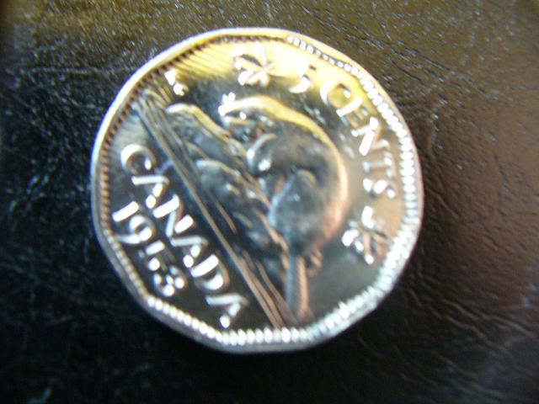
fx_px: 576
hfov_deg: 50.1
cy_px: 202
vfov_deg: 38.7
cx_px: 270
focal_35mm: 37
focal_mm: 6.1
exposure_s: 1/2.5
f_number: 2.8
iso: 200
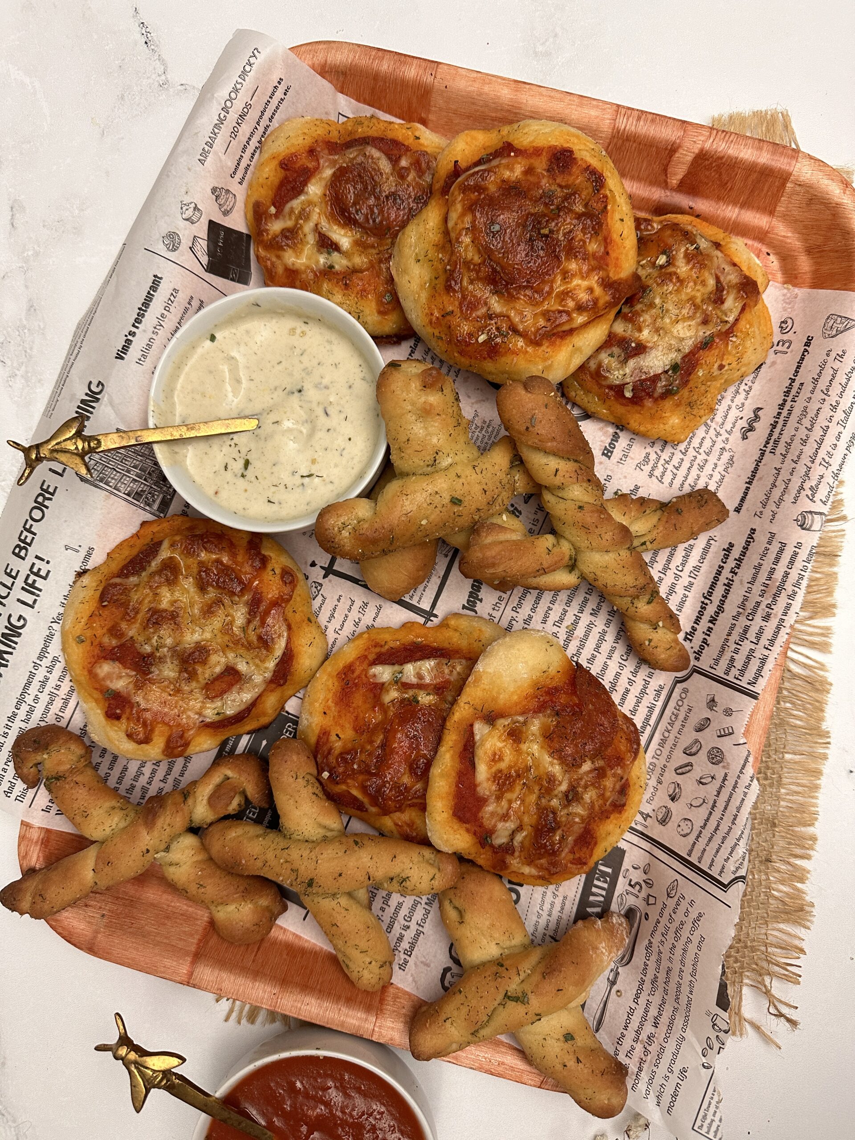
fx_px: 790
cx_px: 428
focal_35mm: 24
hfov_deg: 56.8
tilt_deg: -86.3
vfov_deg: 71.6
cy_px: 570
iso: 250
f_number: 1.78
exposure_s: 1/60
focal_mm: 6.86
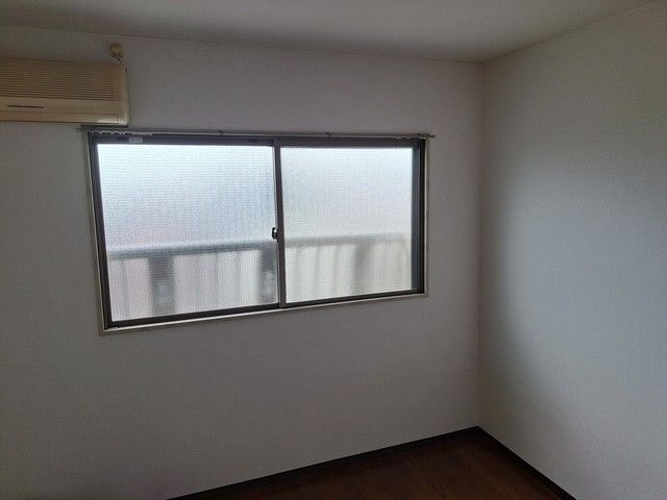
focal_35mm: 24
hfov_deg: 71.6
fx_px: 462
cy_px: 250
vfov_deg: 56.8
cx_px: 334
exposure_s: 1/283
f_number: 1.8
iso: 50
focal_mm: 5.23
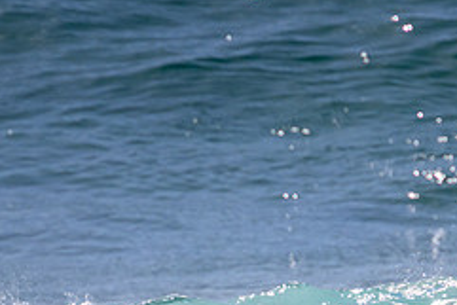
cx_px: 347
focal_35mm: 2587
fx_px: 32859
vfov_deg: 0.5
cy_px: 238
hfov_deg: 0.8
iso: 640
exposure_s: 1/2000
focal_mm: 800
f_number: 11
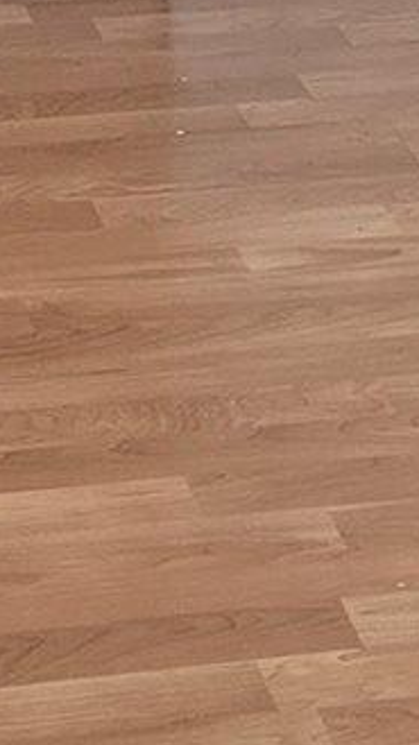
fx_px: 4623
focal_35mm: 234
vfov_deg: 8.4
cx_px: 954
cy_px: -1103
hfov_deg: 5.1
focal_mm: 6.3
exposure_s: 1/120
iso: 125
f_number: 1.7
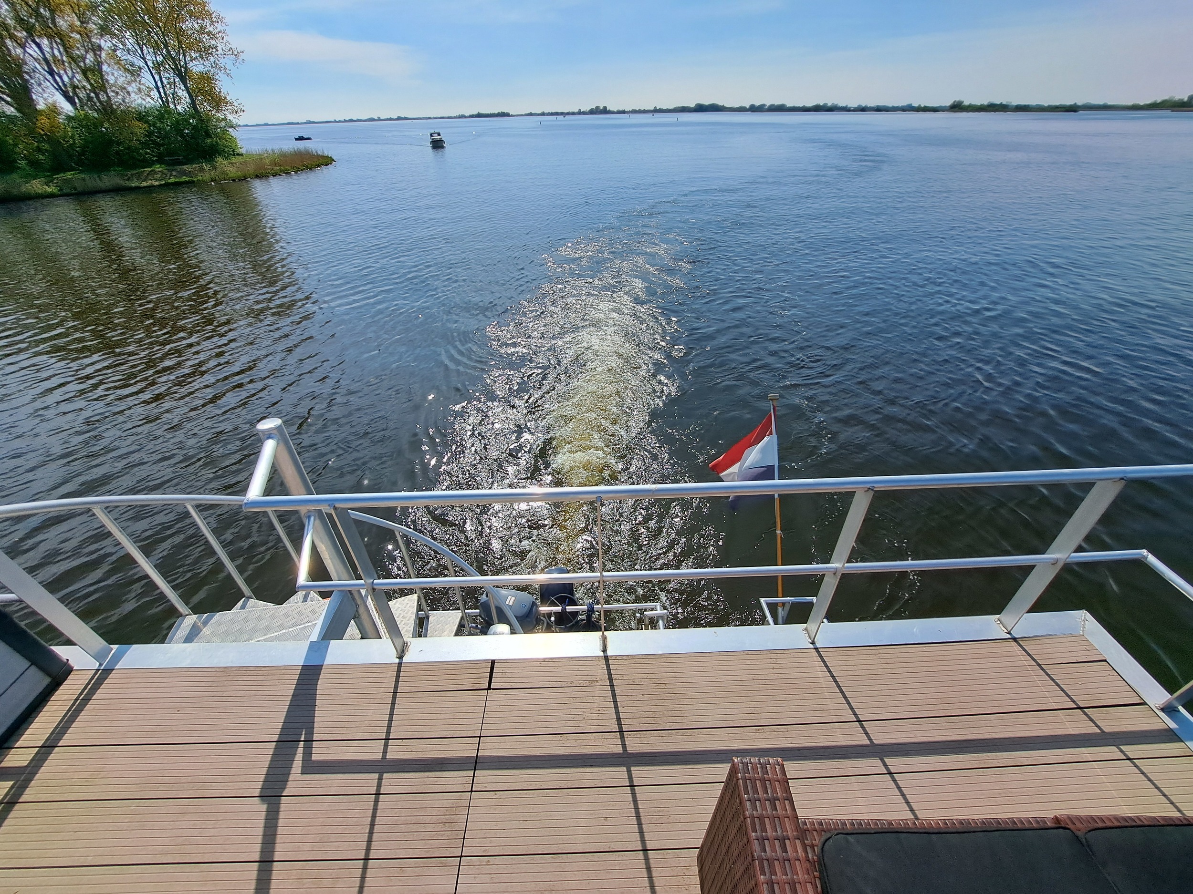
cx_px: 596
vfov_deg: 89.9
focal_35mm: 13
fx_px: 448
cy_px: 447
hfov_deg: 106.2
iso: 50
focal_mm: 1.74
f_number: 2.2
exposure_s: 1/2387
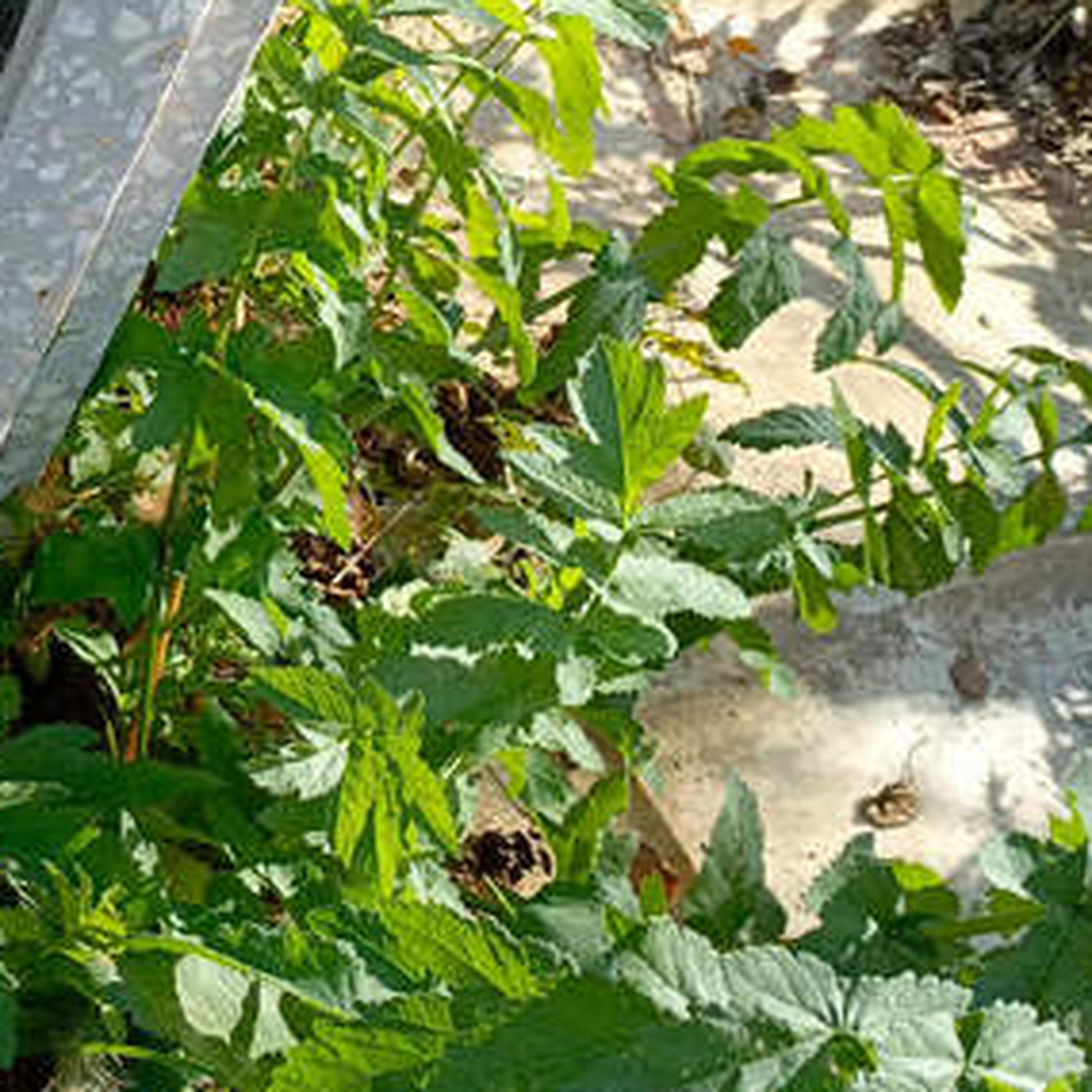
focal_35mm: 62
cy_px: 276
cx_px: -88
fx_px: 2213
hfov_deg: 25.8
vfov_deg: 27.4
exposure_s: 1/498
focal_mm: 4.76
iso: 116
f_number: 1.69
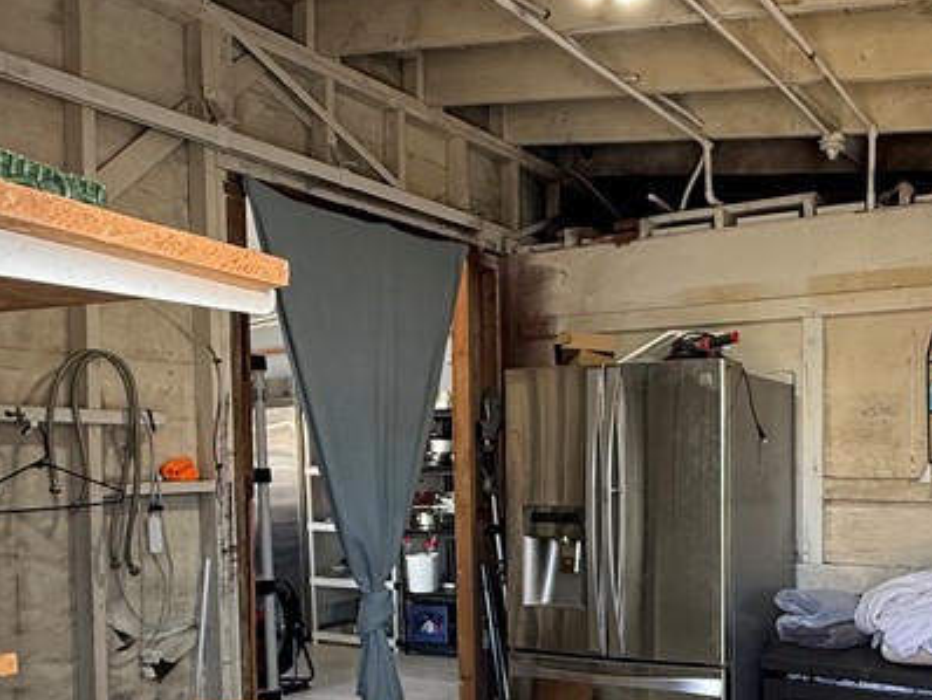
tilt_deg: -2.5
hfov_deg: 49.2
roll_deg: +0.8
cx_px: 705
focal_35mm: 36
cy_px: 499
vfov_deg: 38.9
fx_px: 970
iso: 200
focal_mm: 2.22
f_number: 2.2
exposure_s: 1/120
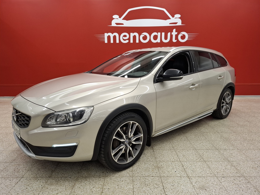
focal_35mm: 23
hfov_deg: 73.9
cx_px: 130
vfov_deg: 58.9
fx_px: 173
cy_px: 98
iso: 125
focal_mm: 5.54
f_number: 1.8
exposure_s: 1/100
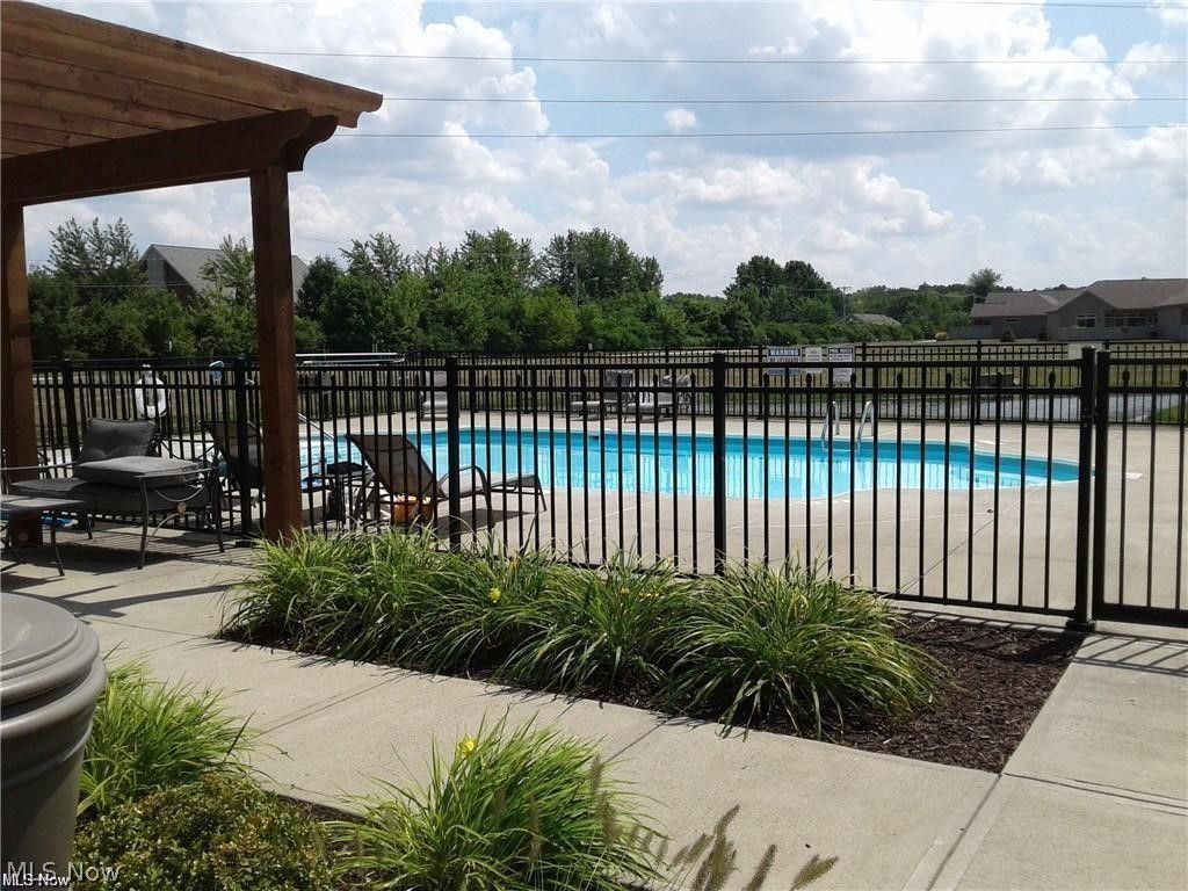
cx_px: 594
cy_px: 446
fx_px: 1133
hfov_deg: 55.4
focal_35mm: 33
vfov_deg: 42.9
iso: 50
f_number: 2.2
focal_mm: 3.3
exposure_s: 1/2247
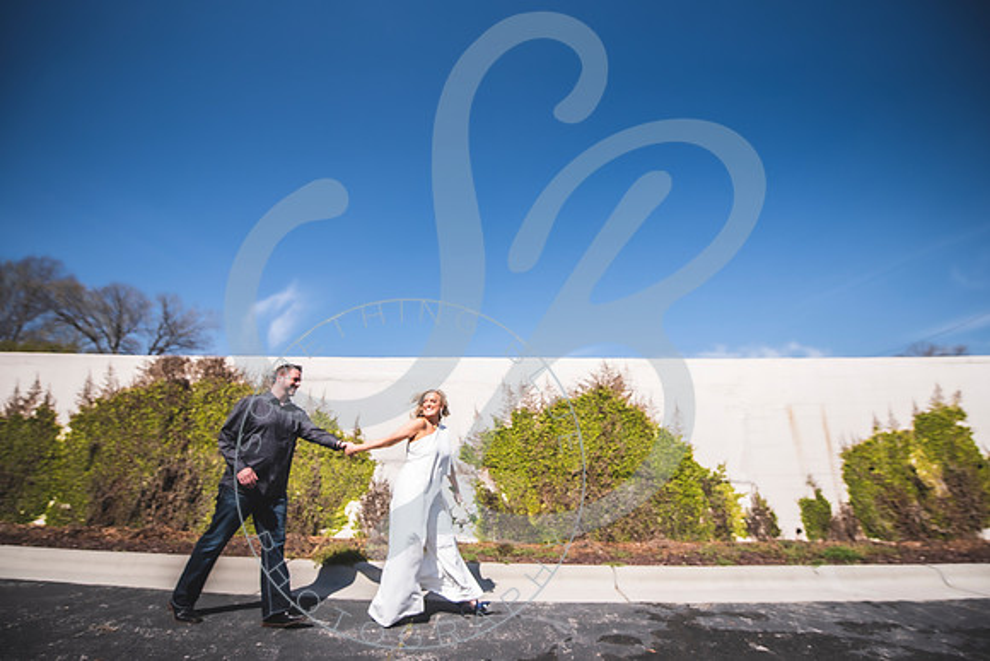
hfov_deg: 100.9
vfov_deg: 77.8
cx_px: 497
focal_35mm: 15
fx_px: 409
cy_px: 349
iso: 100
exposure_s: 1/3200
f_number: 2.8
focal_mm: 14
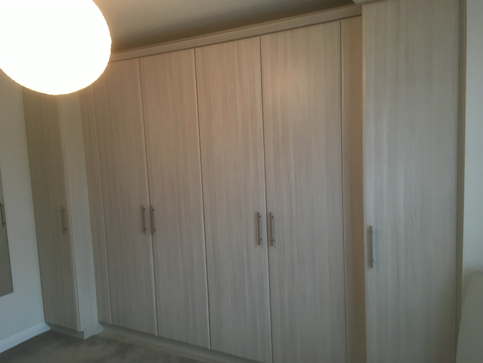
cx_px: 242
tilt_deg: -3.6
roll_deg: +3.3
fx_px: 405
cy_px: 182
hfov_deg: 61.7
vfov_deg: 48.2
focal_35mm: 29
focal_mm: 4.15
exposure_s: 1/33
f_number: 2.2
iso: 160
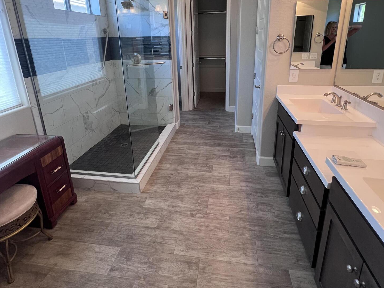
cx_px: 197
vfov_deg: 69.7
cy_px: 97
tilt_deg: -15.7
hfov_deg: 87.7
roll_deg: +1.2
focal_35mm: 18
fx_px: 200
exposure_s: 1/120
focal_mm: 1.57
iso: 250
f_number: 1.8
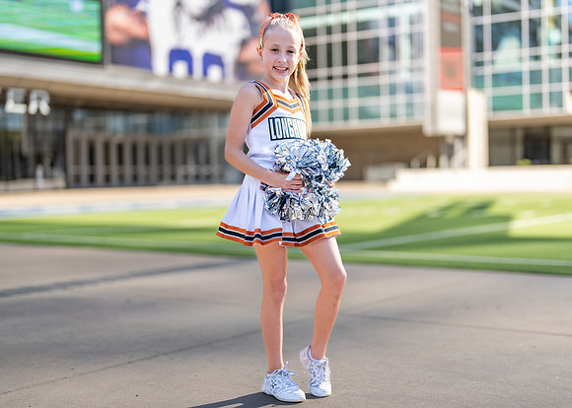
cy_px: 213
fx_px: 938
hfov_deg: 33.9
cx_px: 308
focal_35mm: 58
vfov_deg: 24.6
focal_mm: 50
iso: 100
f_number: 1.2
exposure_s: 1/3200
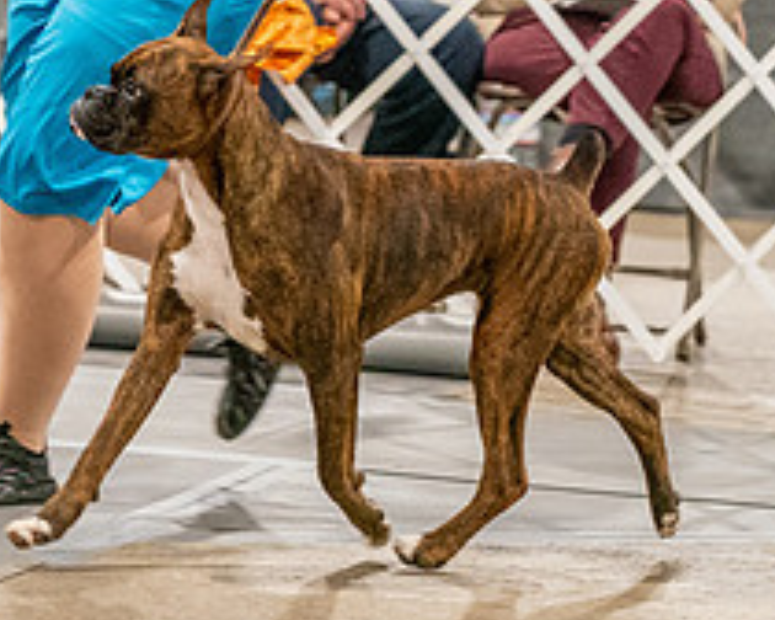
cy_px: 26
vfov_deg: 4.6
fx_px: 7753
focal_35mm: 338
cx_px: 127
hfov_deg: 5.7
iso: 6400
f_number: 3.5
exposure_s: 1/250
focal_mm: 112
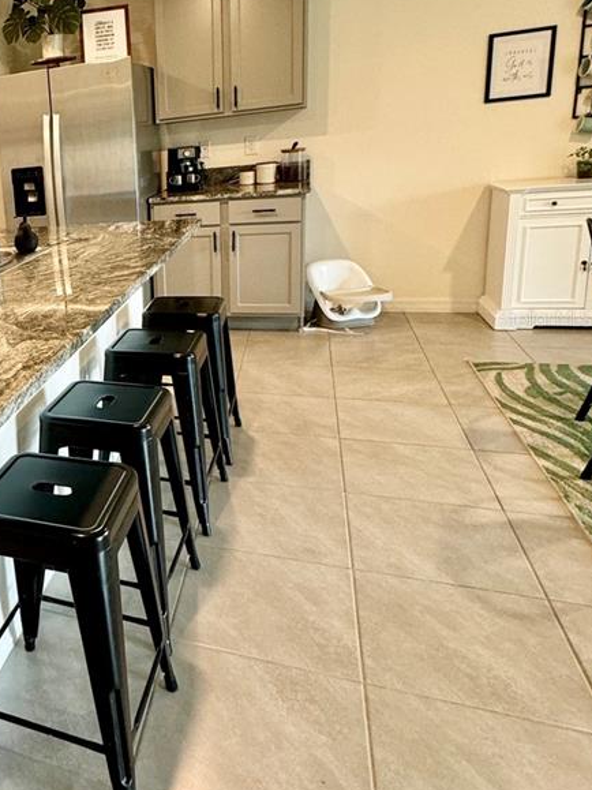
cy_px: 318
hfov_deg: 41.1
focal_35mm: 29
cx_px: -18
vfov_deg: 61.2
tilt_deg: -14.9
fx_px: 662
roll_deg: +5.9
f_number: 2.2
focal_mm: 2.22
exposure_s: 1/60
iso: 200
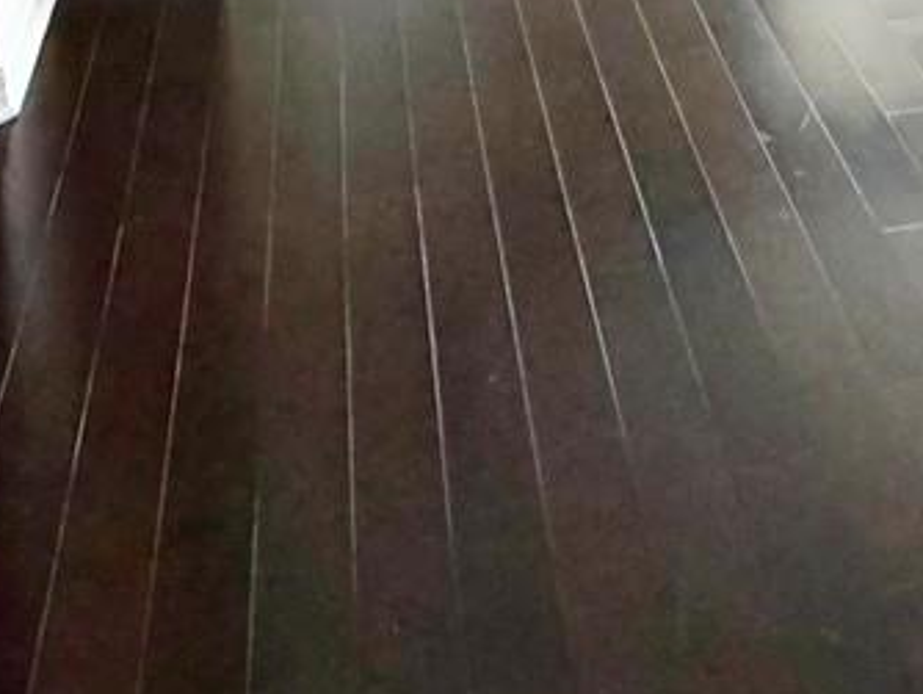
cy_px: -626
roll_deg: -0.4
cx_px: 799
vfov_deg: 17.1
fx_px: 1788
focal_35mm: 67
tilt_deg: -4.9
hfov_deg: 28.1
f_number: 2.2
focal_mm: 2.22
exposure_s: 1/121
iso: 320
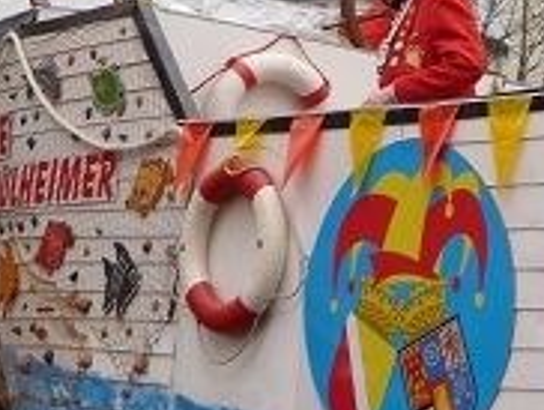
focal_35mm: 90
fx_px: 1416
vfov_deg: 16.4
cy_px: 153
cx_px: 744
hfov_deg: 19.7
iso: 200
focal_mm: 5.7
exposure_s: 1/200
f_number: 3.5
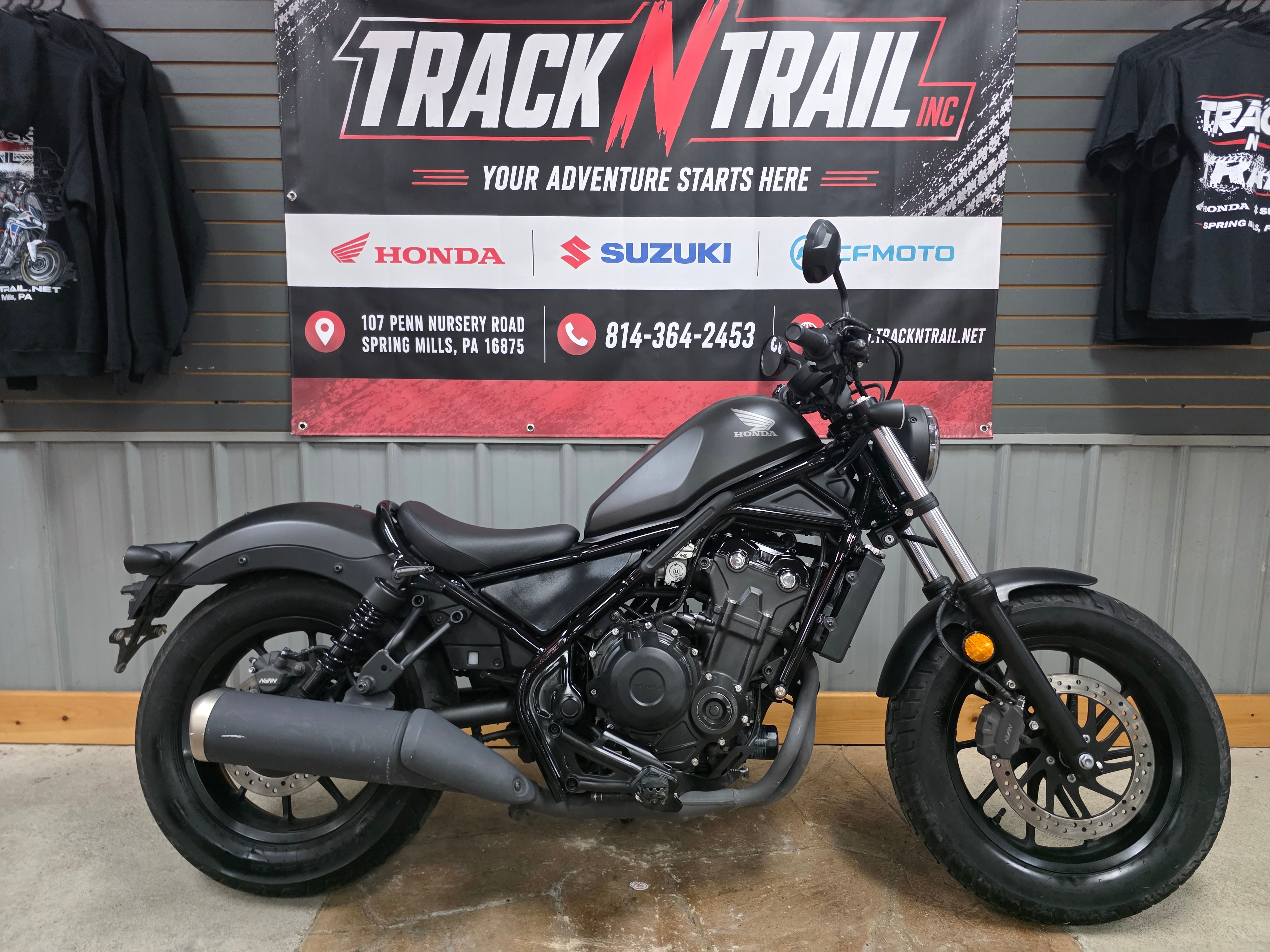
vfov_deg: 58.9
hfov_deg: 73.9
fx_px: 844
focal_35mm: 23
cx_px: 635
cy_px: 476
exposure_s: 1/120
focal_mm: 6.3
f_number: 1.7
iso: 1000
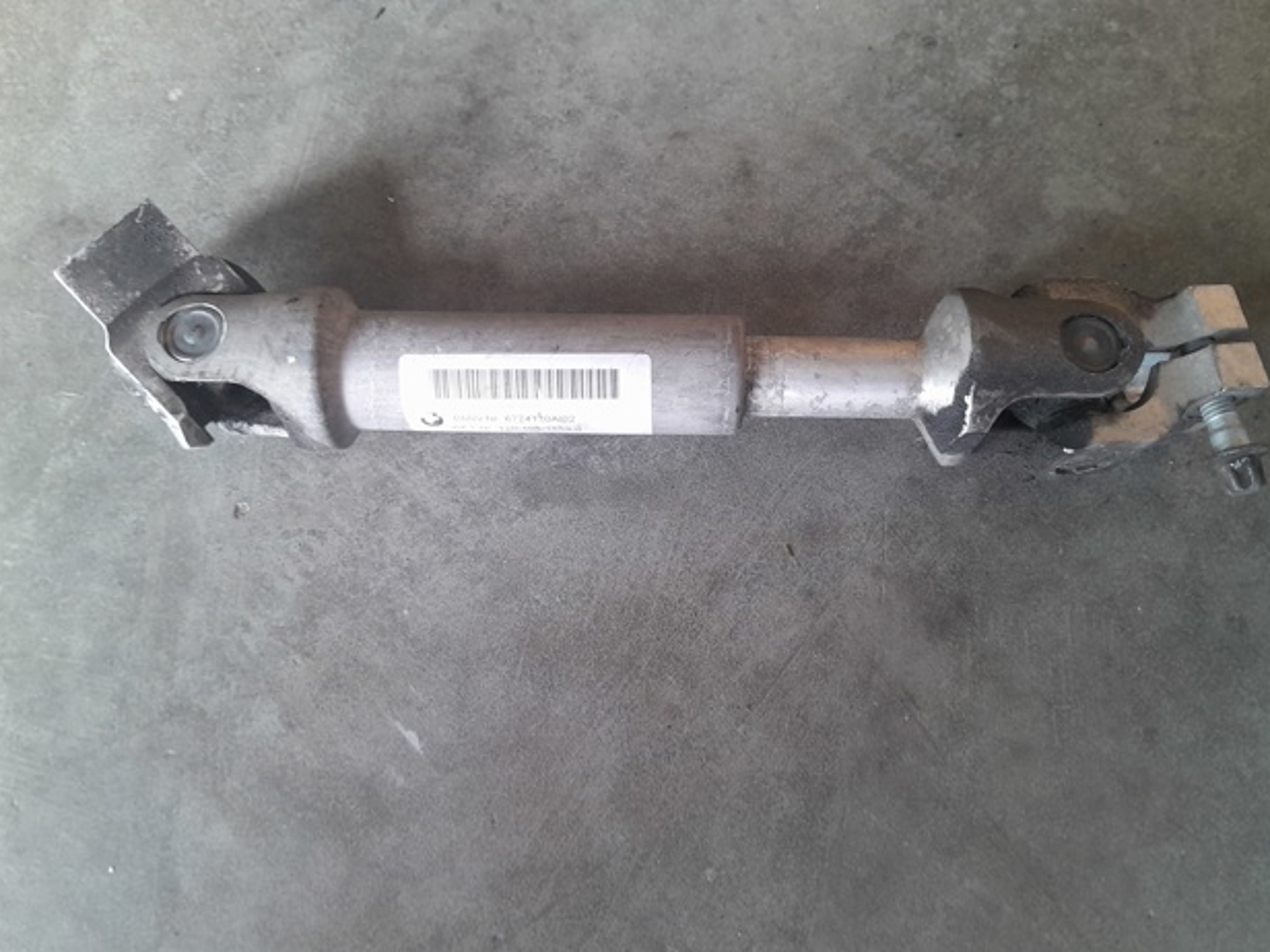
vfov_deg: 51.3
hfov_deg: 65.3
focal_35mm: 27
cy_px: 461
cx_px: 631
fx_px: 991
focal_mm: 3.98
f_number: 1.8
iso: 125
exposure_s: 1/50
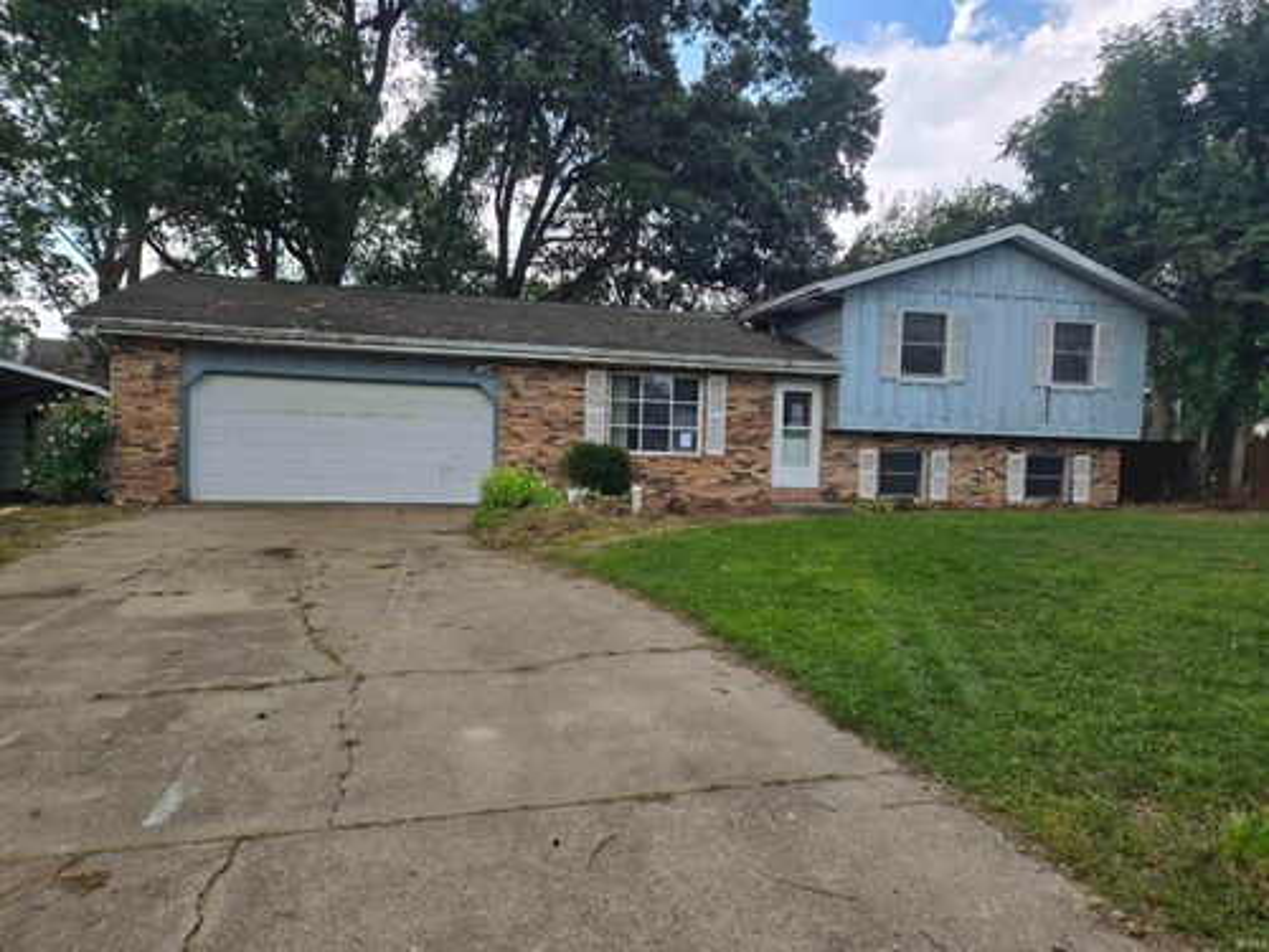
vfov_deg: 58.9
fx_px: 843
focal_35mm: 23
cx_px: 634
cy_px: 476
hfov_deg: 73.9
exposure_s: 1/2921
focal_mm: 5.4
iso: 64
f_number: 1.8
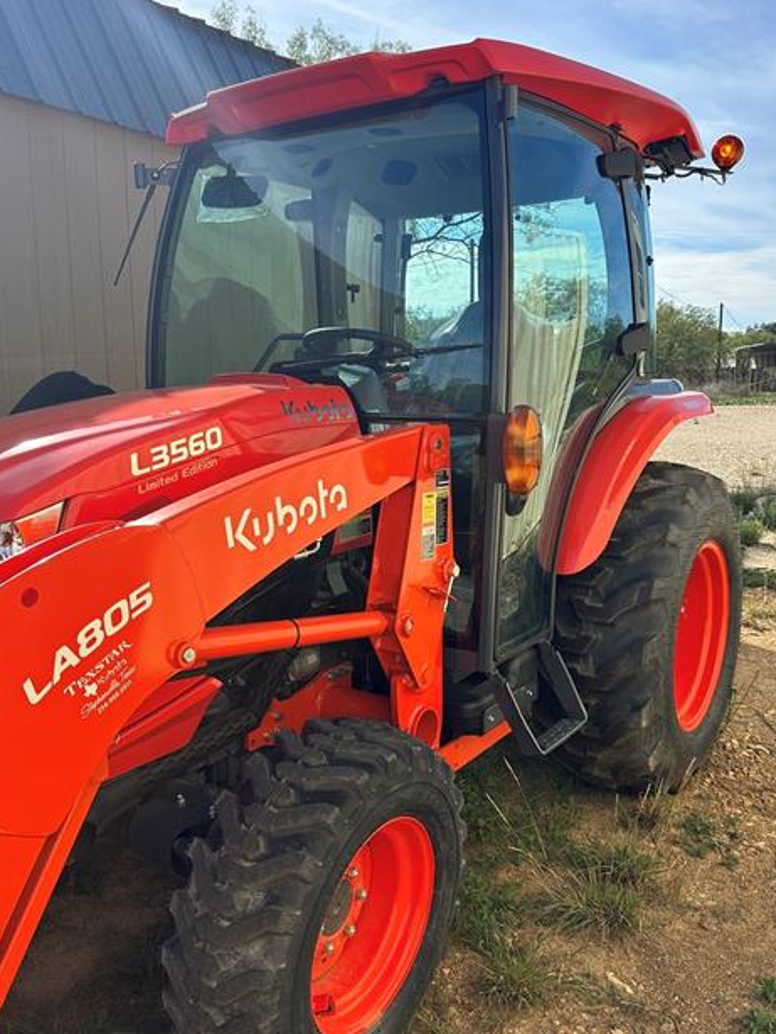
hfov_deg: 46.8
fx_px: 896
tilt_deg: -10.1
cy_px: 562
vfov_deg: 59.8
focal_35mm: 30
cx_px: 360
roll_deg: +0.3
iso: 80
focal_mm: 6.86
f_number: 1.78
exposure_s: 1/2203
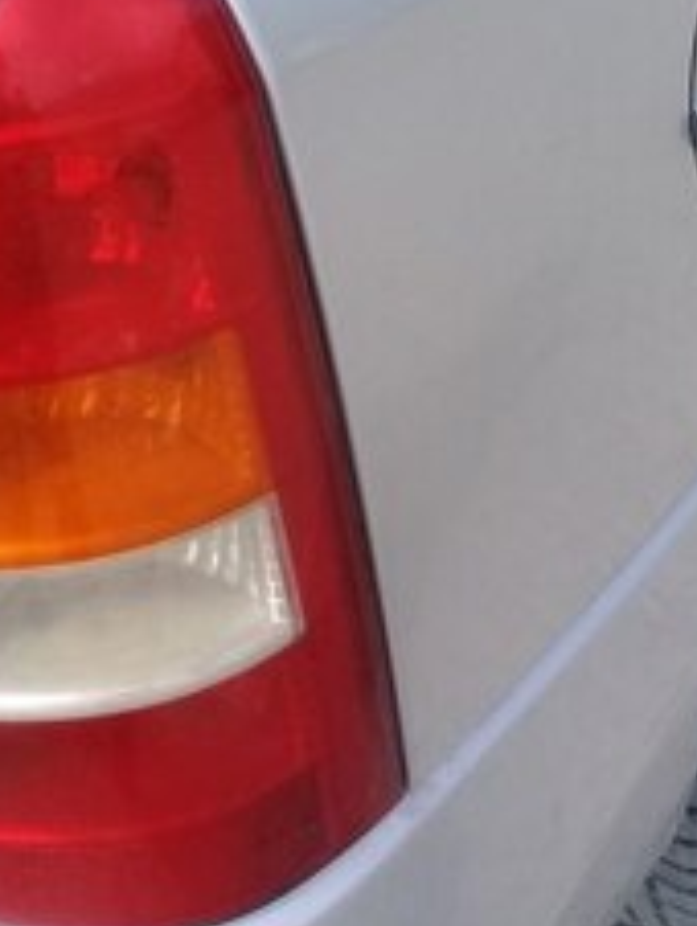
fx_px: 1822
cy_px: -74
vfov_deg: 26.4
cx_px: 718
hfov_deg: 20.8
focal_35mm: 68
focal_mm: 3.3
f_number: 2.2
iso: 50
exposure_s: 1/602
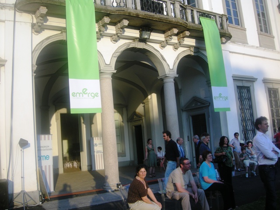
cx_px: 140
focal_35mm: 36
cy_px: 105
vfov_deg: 39.7
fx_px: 291
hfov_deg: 51.4
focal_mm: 7.5
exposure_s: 1/324
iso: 64
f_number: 2.7
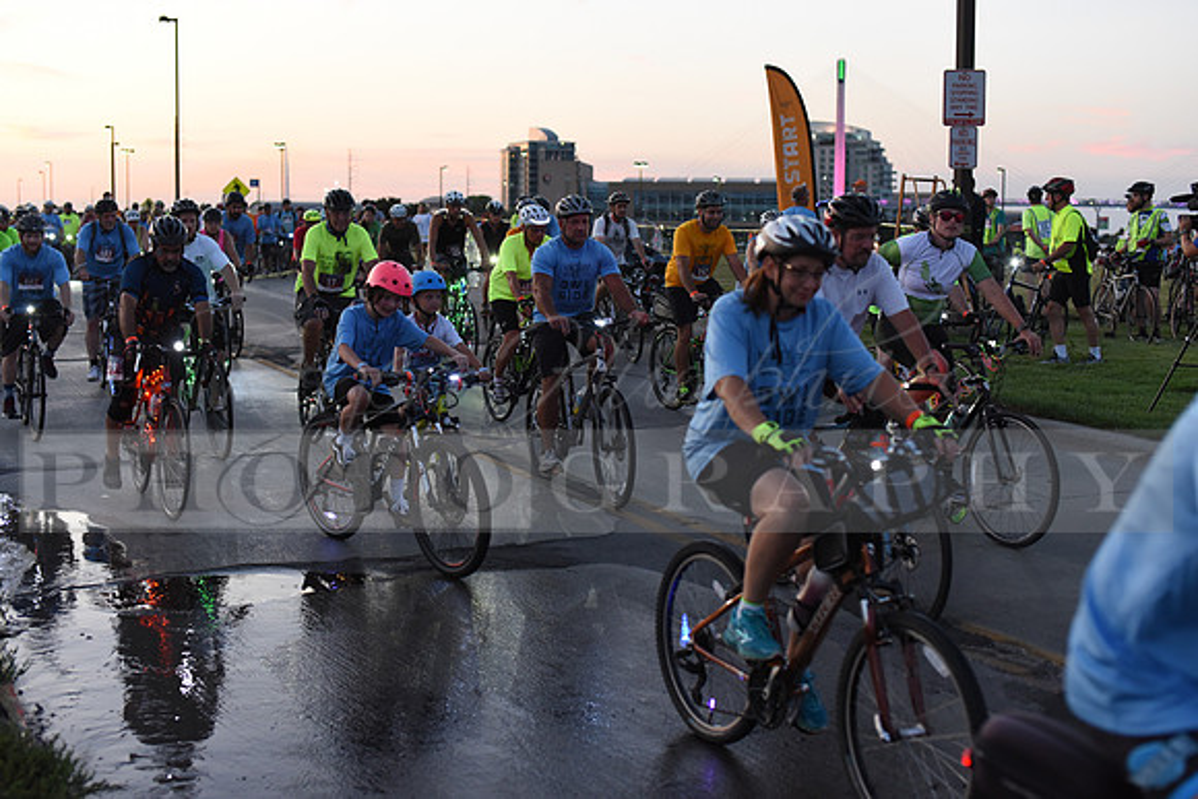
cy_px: 400
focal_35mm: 50
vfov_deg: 27.0
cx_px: 599
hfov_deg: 39.6
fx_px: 1664
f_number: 2.8
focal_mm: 50
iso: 2500
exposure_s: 1/400
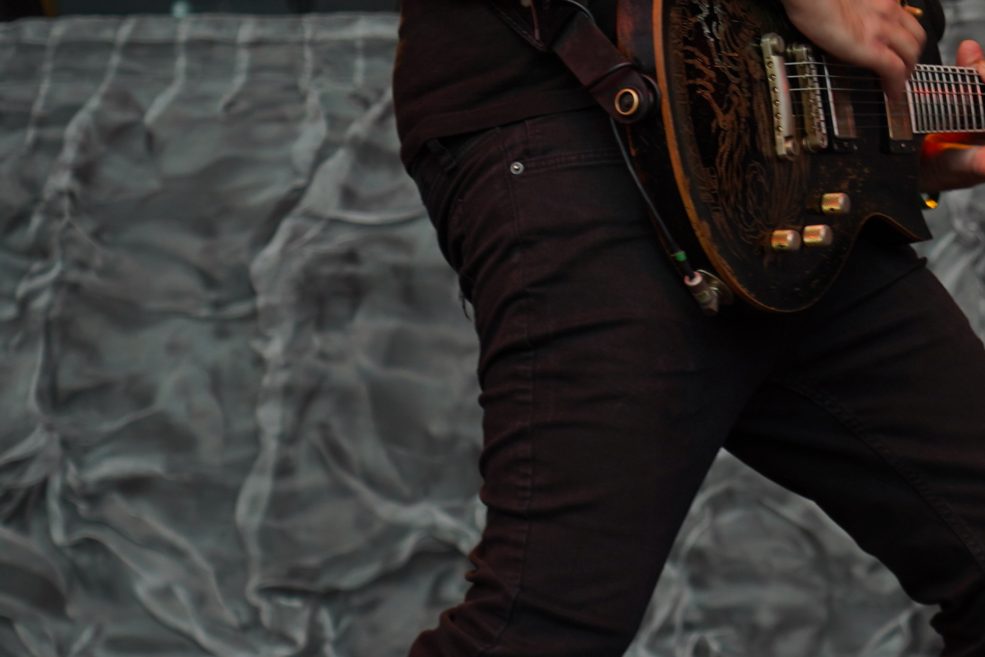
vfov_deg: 4.8
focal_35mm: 287
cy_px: 97
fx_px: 7851
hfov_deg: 7.1
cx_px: 1083
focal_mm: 89
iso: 100
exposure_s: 1/100
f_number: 4
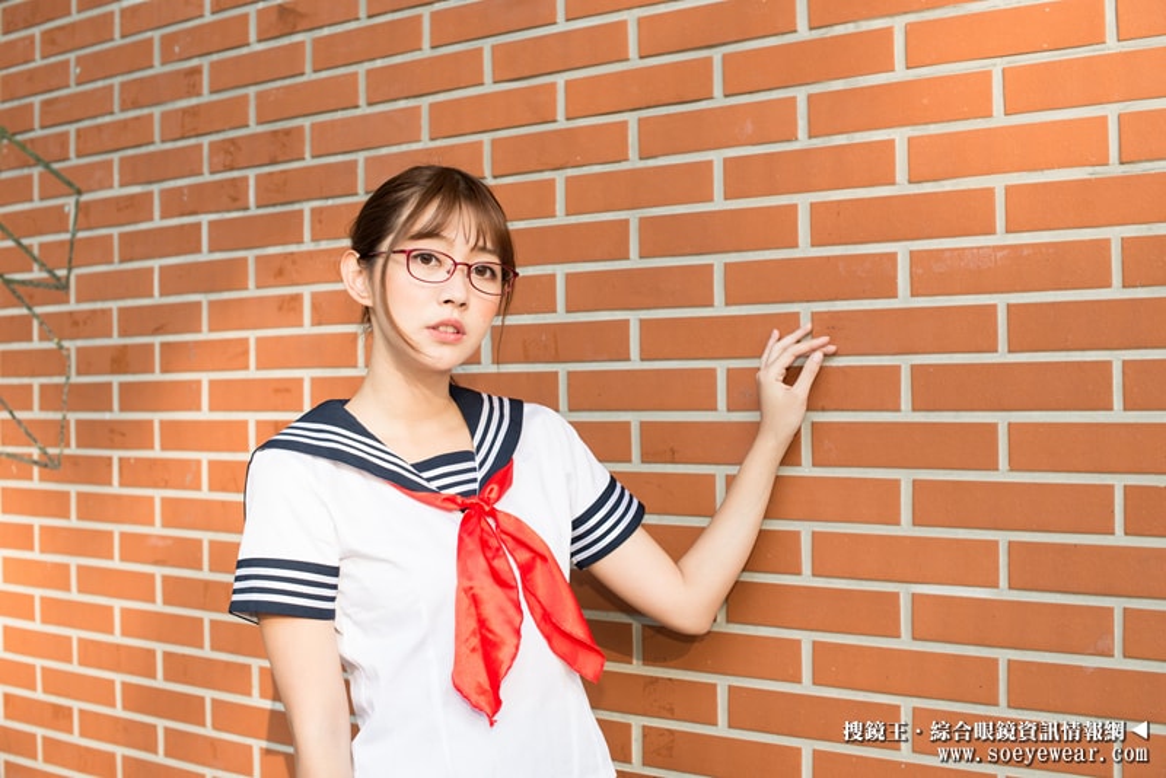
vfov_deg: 27.0
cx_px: 583
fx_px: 1620
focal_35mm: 50
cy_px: 389
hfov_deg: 39.6
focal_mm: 50
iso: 100
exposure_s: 1/100
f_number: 4.5
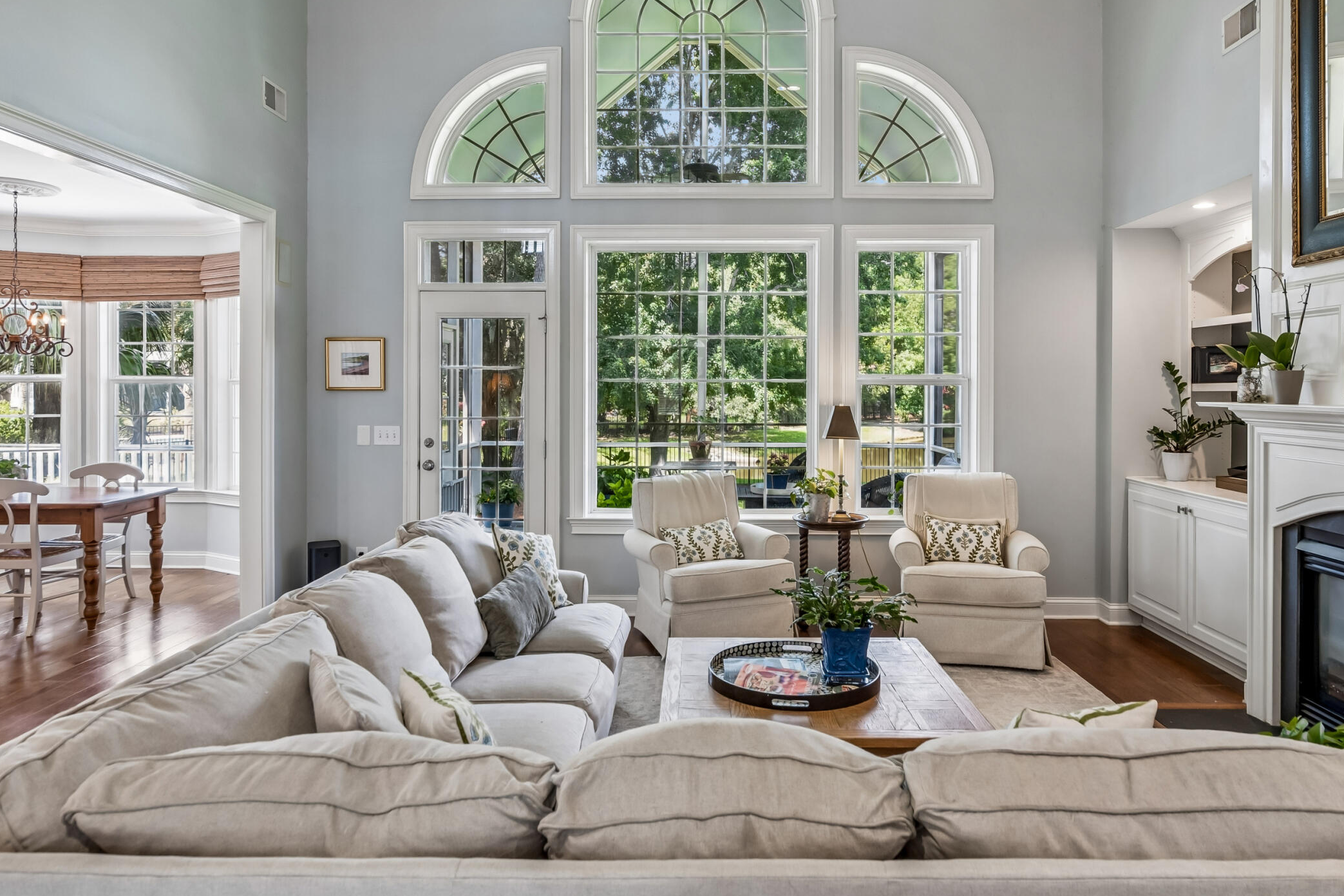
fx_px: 859
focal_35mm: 23
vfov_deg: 54.9
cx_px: 694
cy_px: 388
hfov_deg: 76.1
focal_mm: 16
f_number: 8
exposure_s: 1/13
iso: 400
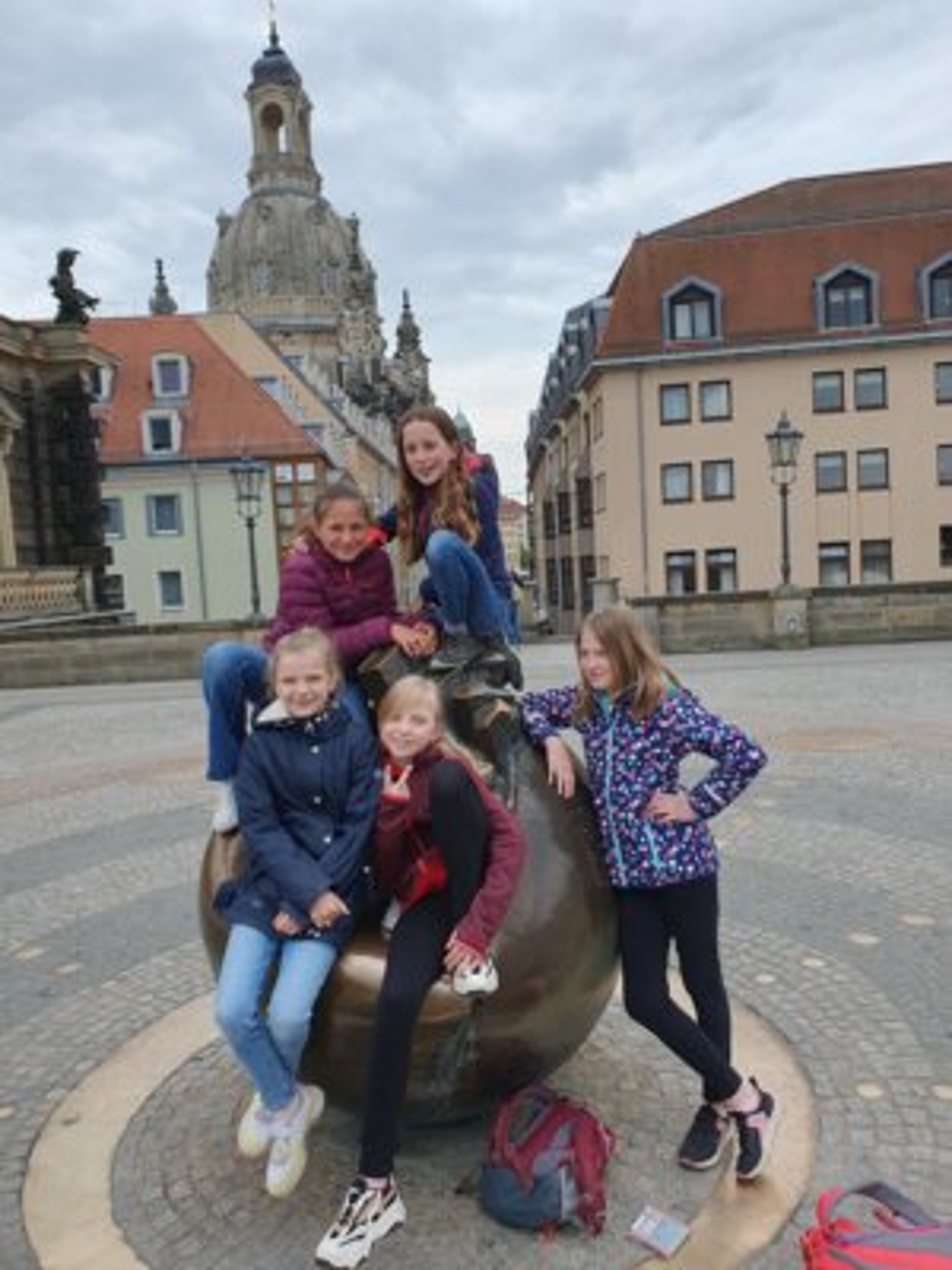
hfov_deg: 53.1
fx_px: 953
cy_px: 635
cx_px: 476
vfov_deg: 67.3
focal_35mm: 26
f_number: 2.4
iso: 50
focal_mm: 4.32
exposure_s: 1/774
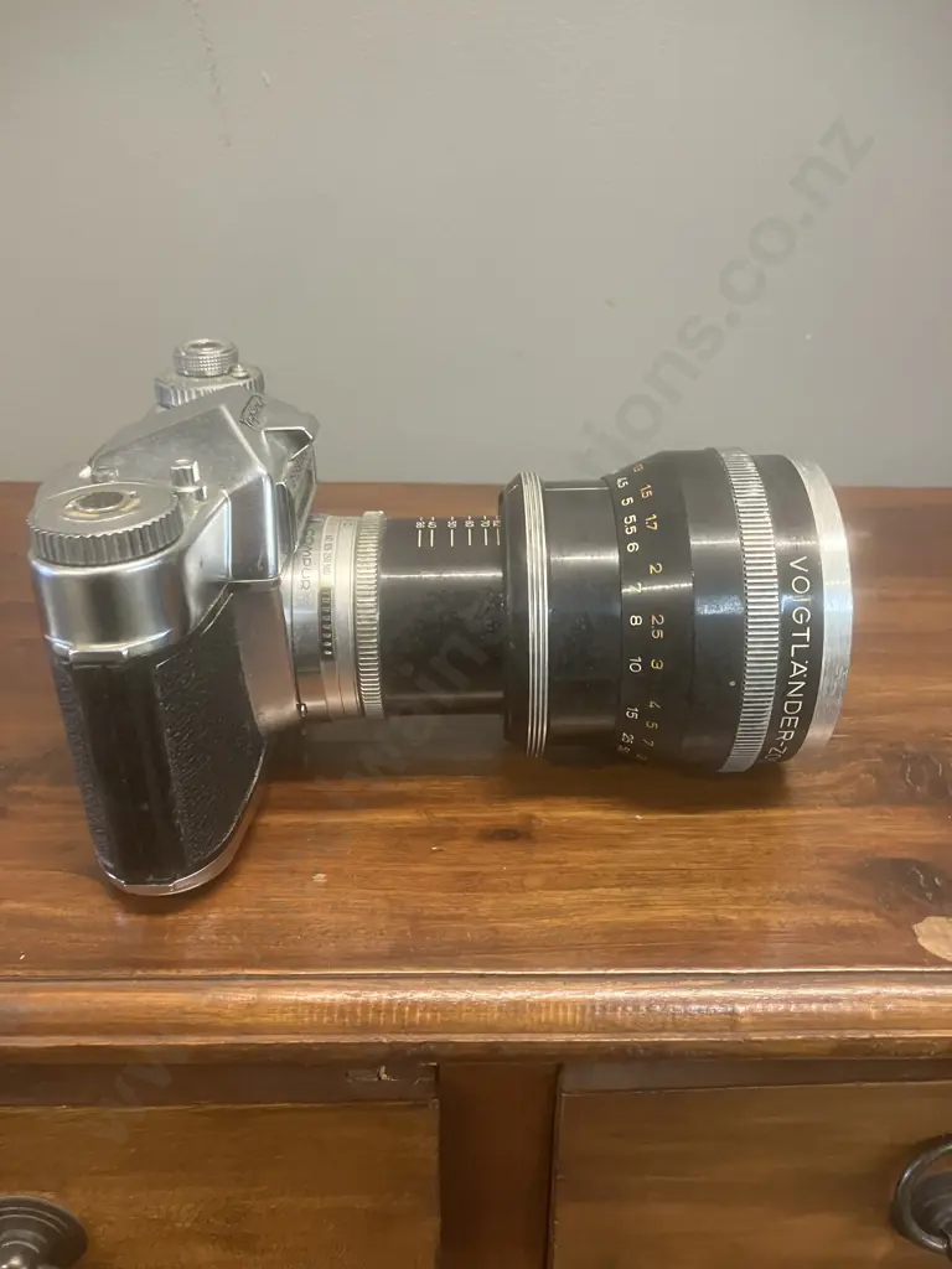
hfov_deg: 49.7
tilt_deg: -27.0
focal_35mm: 28
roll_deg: +0.5
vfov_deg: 63.4
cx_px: 476
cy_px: 634
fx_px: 1027
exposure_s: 1/33
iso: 320
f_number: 1.8
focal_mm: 3.99
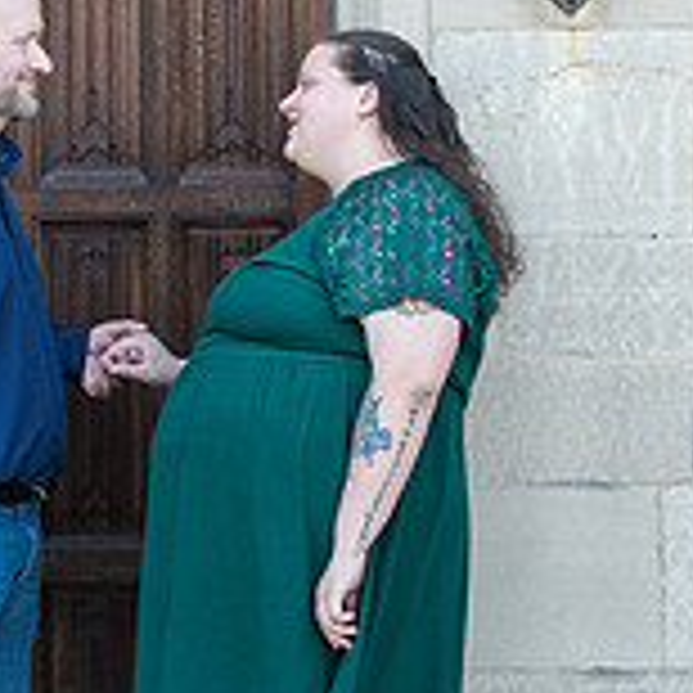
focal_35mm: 128
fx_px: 2899
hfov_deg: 13.6
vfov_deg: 13.6
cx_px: 140
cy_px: 410
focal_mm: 35
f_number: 3.2
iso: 360
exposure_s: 1/320
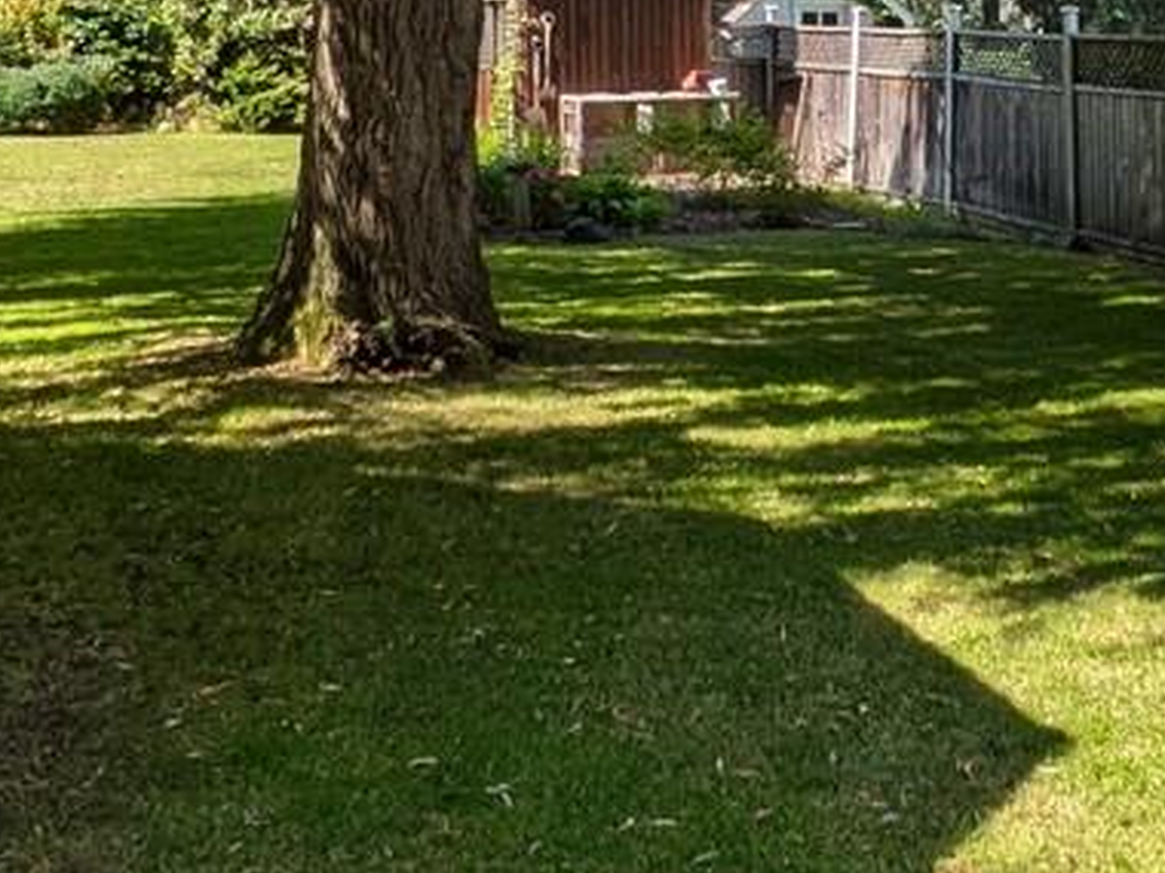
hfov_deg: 32.1
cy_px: 46
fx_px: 1986
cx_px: 883
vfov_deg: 24.0
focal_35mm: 59
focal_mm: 1.85
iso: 53
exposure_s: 1/724
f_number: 2.2
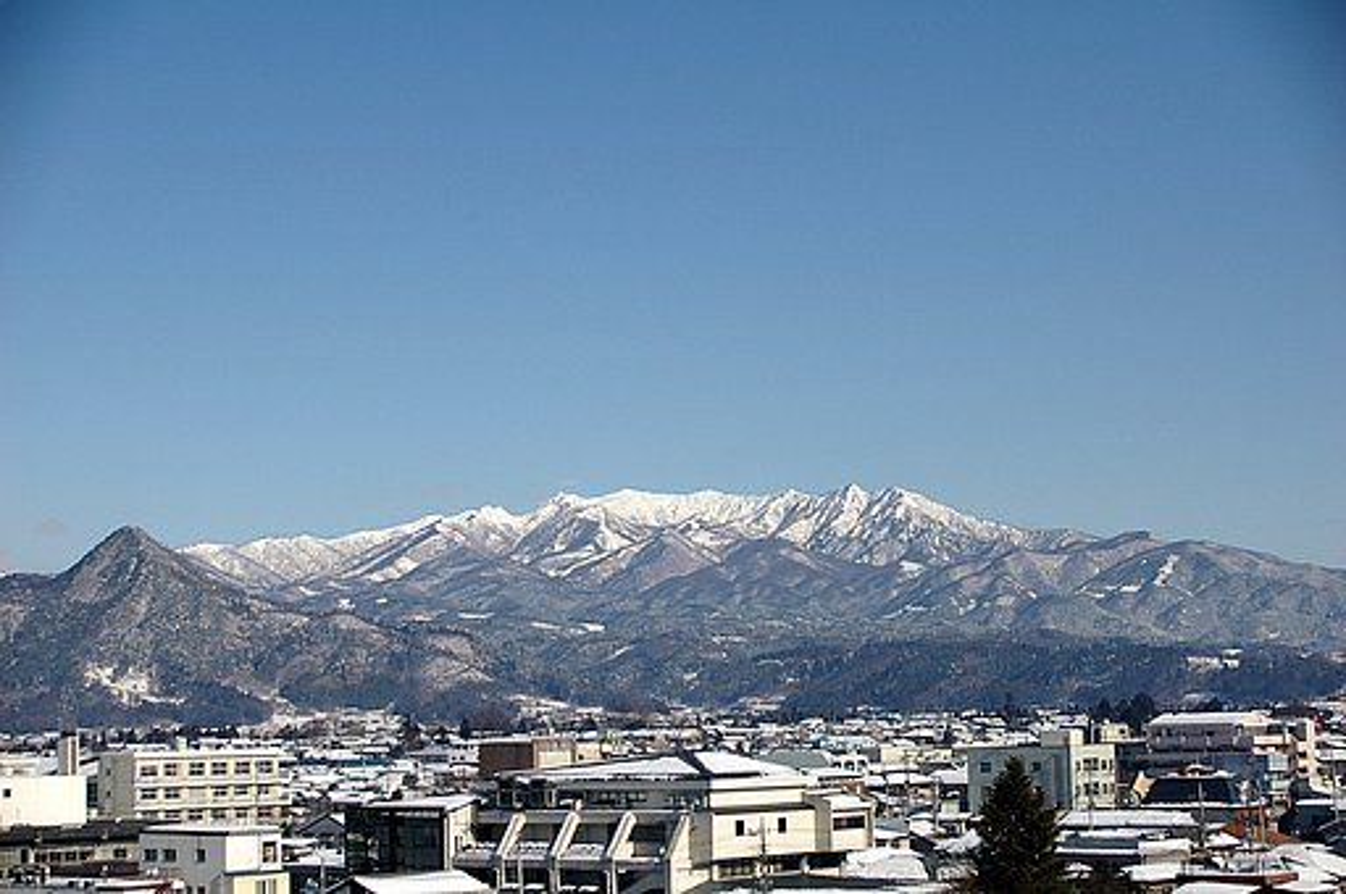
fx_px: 2801
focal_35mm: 75
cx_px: 673
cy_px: 447
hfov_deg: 27.0
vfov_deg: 18.1
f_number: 11
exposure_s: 1/500
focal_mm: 50
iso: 200
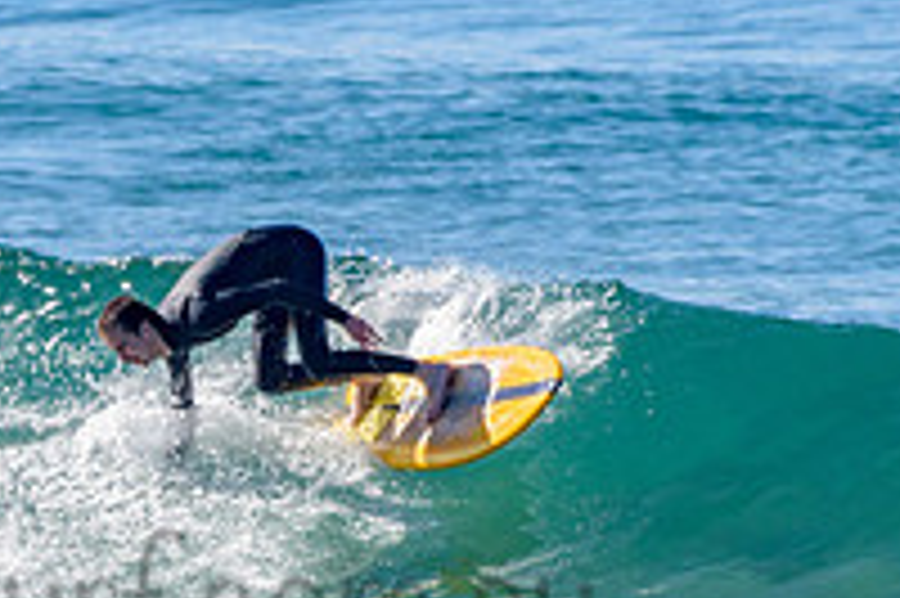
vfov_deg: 0.8
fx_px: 44512
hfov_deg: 1.2
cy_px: 372
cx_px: 125
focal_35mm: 1782
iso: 160
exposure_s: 1/2000
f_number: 5.6
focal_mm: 500
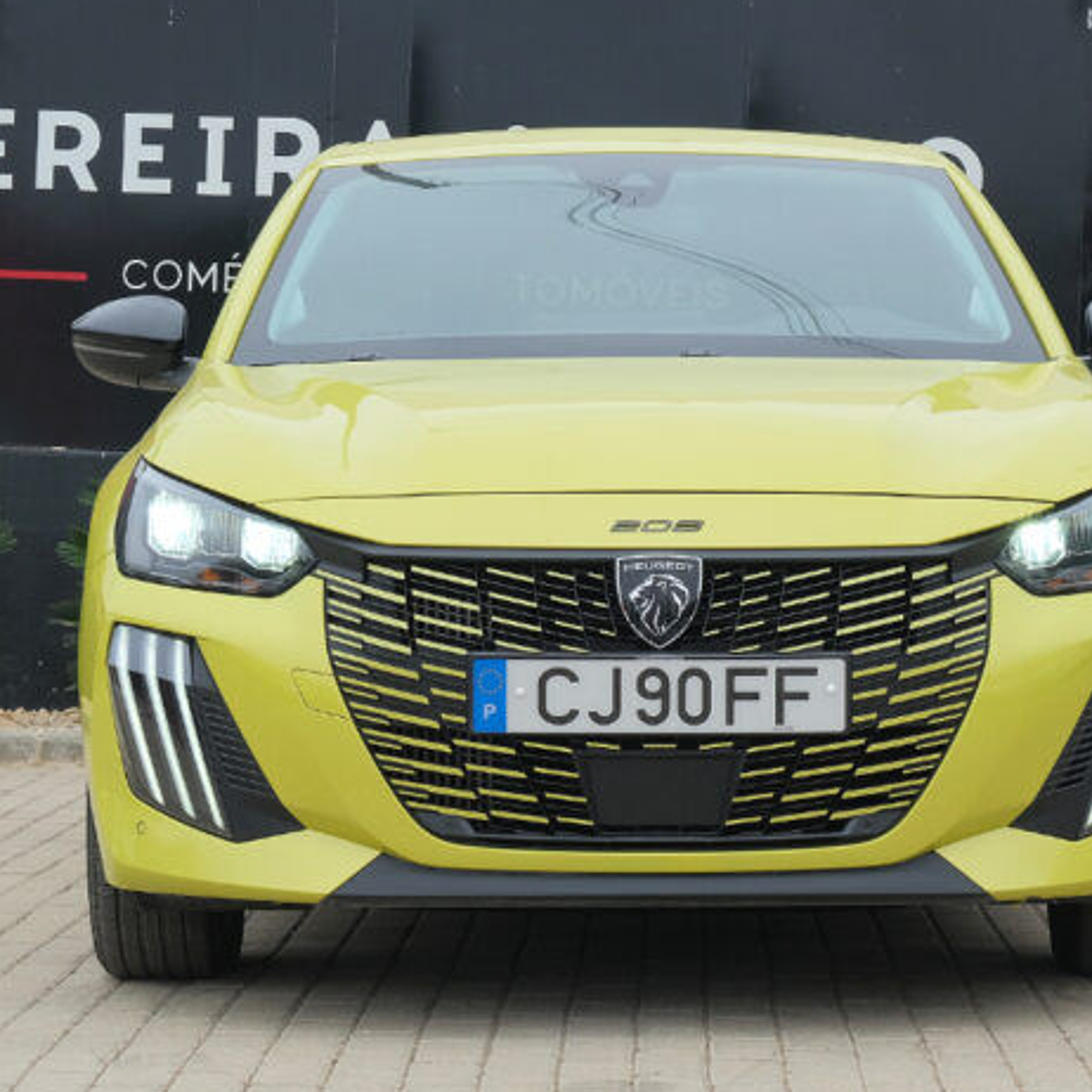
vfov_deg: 15.2
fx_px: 4104
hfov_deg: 15.1
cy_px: 587
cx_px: 659
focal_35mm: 115
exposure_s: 1/320
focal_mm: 40.8
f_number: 9
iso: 320
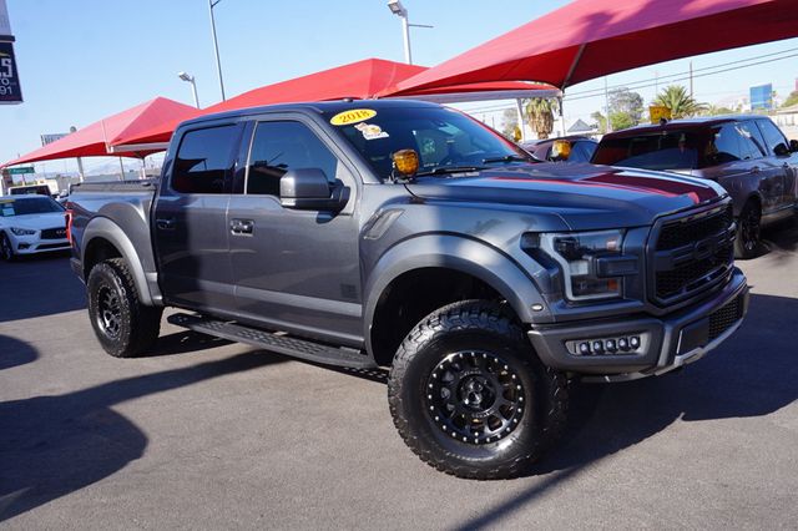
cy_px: 266
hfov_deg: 62.0
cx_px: 399
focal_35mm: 30
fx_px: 665
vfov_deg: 43.6
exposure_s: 1/80
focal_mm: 20
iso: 100
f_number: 10
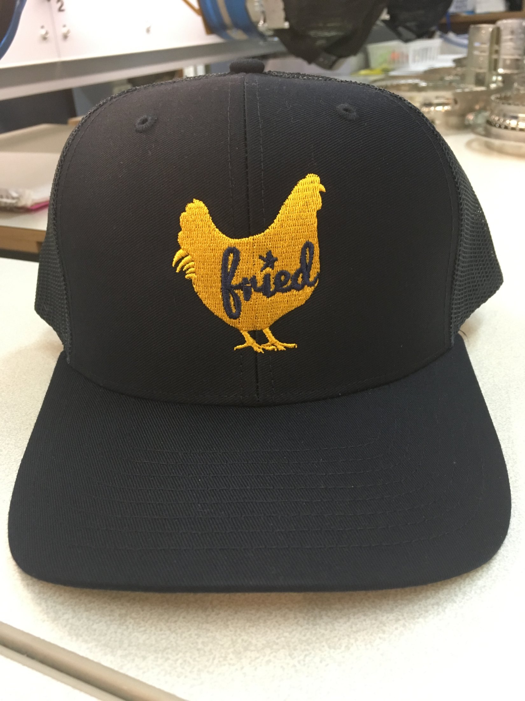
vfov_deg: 61.7
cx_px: 262
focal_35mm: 29
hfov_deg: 48.2
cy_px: 350
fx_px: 586
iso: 160
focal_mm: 4.15
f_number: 2.2
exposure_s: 1/30
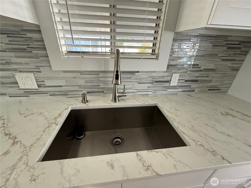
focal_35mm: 14
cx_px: 126
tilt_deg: -26.0
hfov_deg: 102.1
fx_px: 102
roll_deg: -2.1
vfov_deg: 85.7
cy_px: 94
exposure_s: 1/99
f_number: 2.2
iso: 250
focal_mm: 2.22
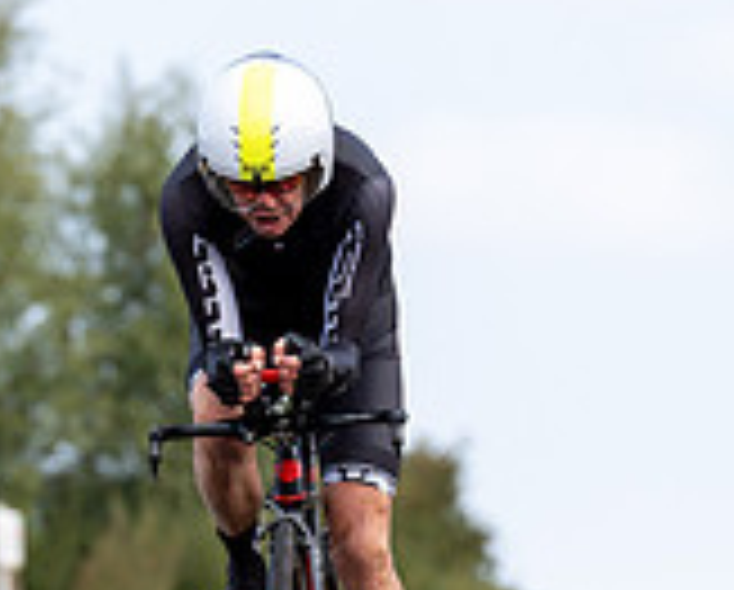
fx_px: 14516
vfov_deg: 2.3
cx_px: 131
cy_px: 516
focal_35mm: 667
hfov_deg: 2.9
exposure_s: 1/800
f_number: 5
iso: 200
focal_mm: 200
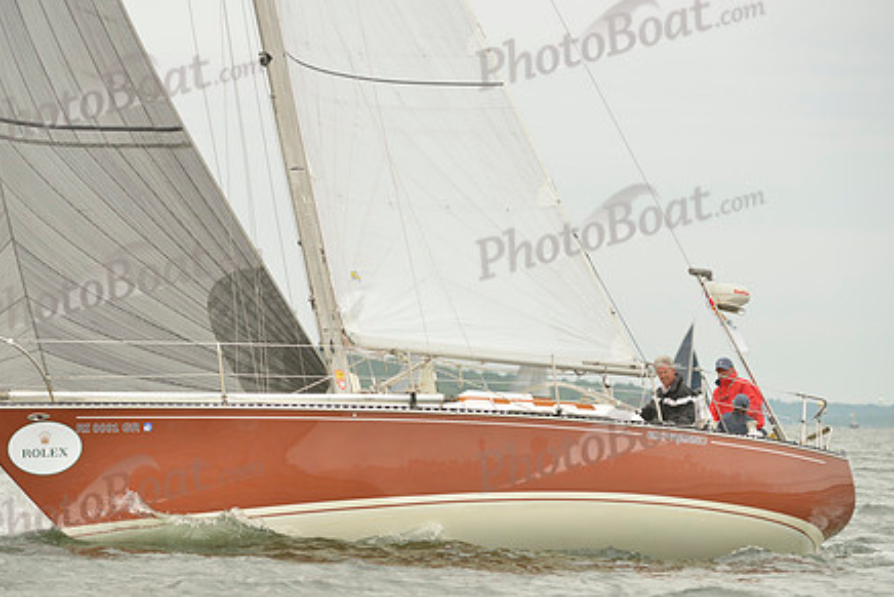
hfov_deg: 7.7
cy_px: 362
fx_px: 6607
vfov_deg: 5.2
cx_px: 371
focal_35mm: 266
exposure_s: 1/1250
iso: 400
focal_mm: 200
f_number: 4.5
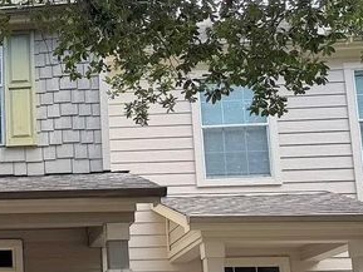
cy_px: 231
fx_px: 892
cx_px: -232
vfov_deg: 17.2
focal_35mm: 85
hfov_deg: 19.1
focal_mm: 6.76
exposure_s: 1/470
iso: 80
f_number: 1.78
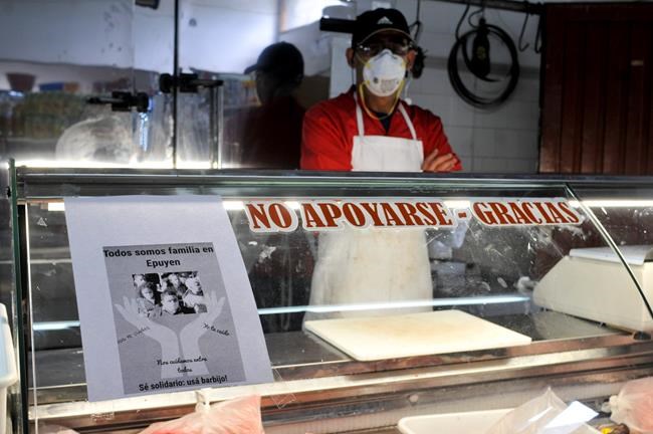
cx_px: 326
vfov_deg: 31.8
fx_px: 761
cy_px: 217
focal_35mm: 42
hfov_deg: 46.4
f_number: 6.3
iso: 400
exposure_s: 1/30
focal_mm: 28
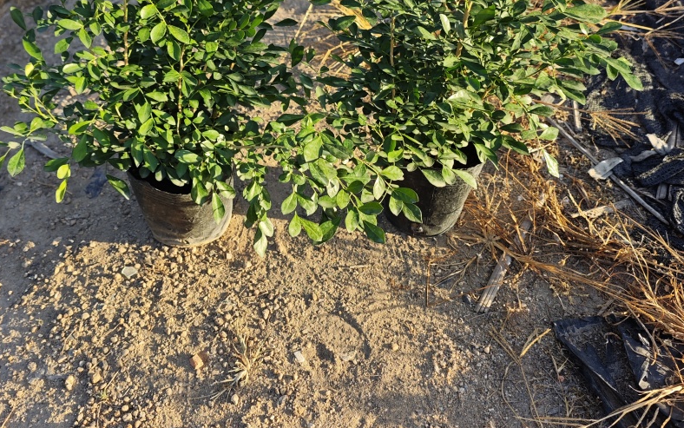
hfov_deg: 58.1
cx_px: 339
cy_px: 115
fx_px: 615
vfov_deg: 37.5
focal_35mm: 33
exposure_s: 1/731
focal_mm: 6.55
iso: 50
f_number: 1.6
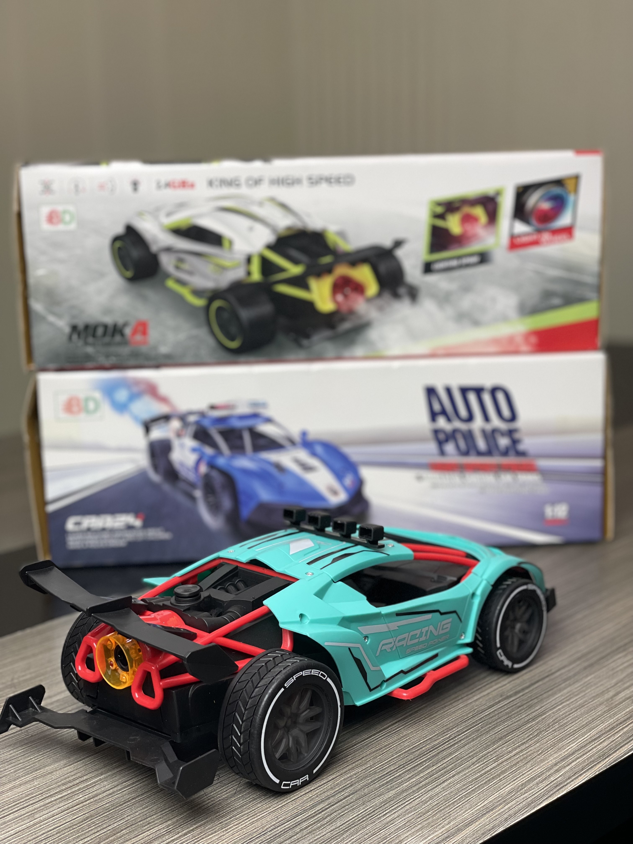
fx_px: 1268
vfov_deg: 36.8
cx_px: 316
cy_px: 422
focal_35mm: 52
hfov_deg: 28.0
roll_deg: +1.8
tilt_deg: -9.6
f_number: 2
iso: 125
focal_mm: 6
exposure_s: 1/100
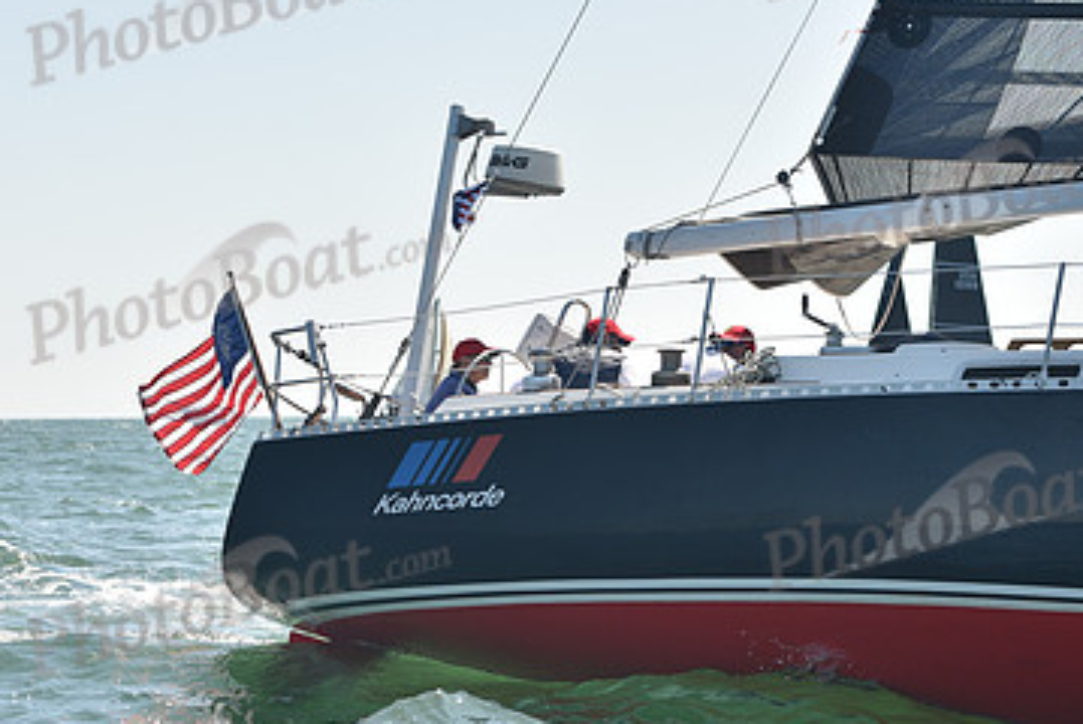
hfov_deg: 18.1
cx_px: 609
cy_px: 400
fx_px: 3402
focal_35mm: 113
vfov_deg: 12.1
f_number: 4
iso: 250
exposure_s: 1/800
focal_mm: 70
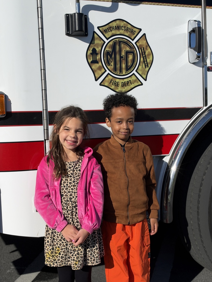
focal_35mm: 48
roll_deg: +1.6
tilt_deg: -2.0
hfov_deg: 30.3
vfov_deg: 39.7
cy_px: 141
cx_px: 106
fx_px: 392
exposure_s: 1/6711
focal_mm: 6.93
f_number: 1.8
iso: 64
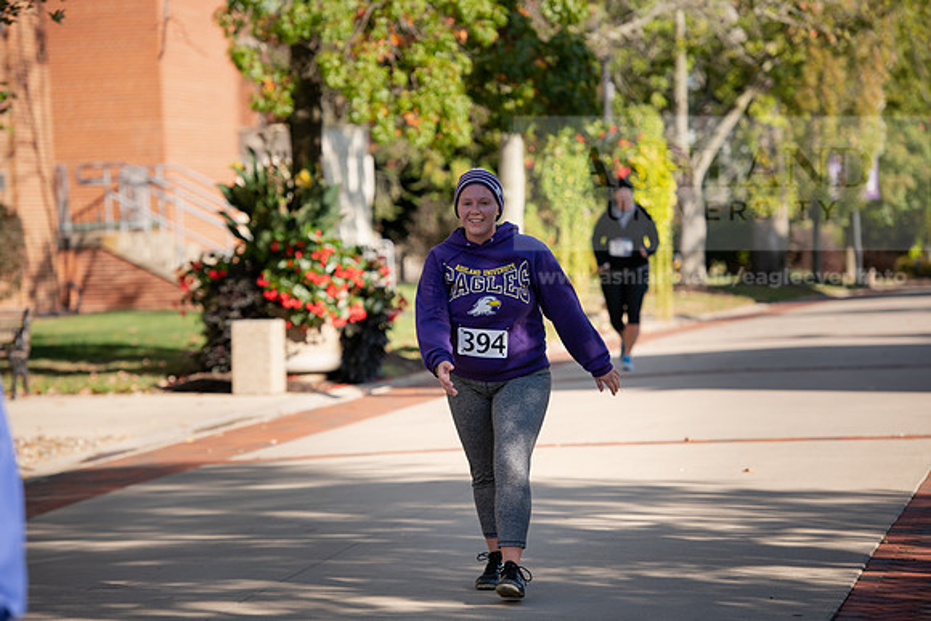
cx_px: 466
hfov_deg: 15.2
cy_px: 310
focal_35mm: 135
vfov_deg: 10.2
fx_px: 3492
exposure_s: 1/800
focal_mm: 135
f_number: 4.5
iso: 250
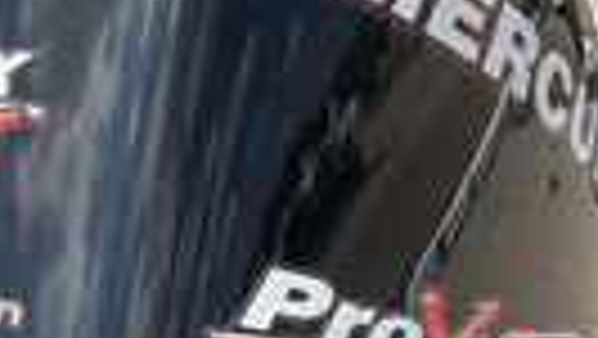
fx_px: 1507
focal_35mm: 95
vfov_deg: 12.8
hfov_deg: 22.2
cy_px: 135
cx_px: 139
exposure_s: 1/1342
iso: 25
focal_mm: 3
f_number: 1.8
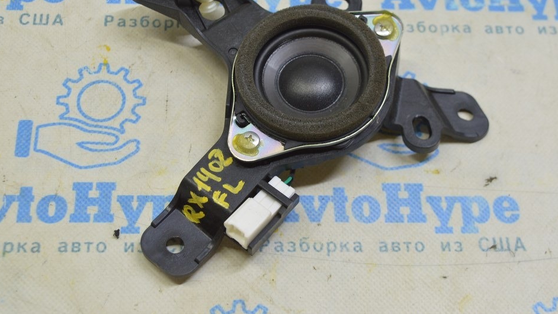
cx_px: 278
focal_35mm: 58
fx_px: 858
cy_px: 124
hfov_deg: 36.0
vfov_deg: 20.7
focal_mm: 34
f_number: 5.6
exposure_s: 1/25
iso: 400
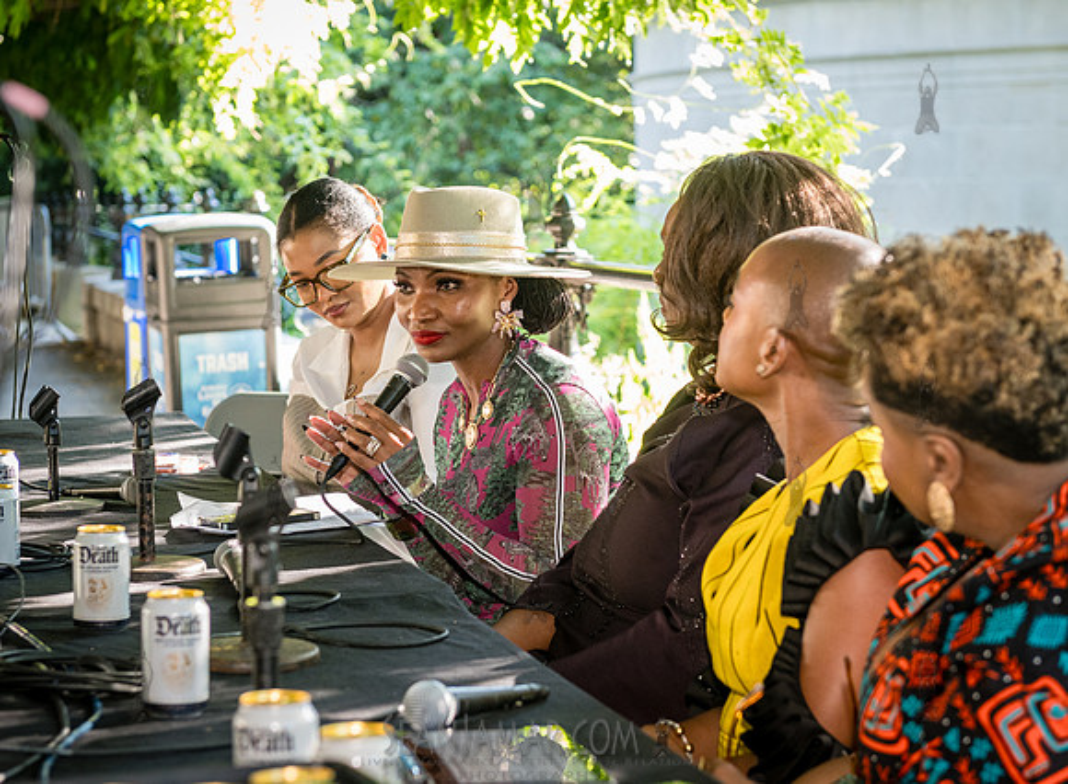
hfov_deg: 21.2
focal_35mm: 93
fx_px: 2851
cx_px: 465
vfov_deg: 15.7
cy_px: 341
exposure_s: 1/125
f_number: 4.5
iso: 1250
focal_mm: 70
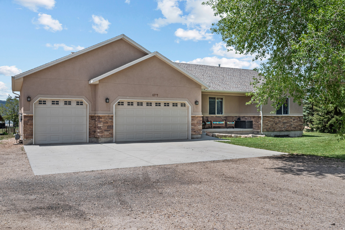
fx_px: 288
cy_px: 115
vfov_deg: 43.6
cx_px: 172
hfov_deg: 61.9
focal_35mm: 30
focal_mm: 30
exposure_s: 1/250
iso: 800
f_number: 8
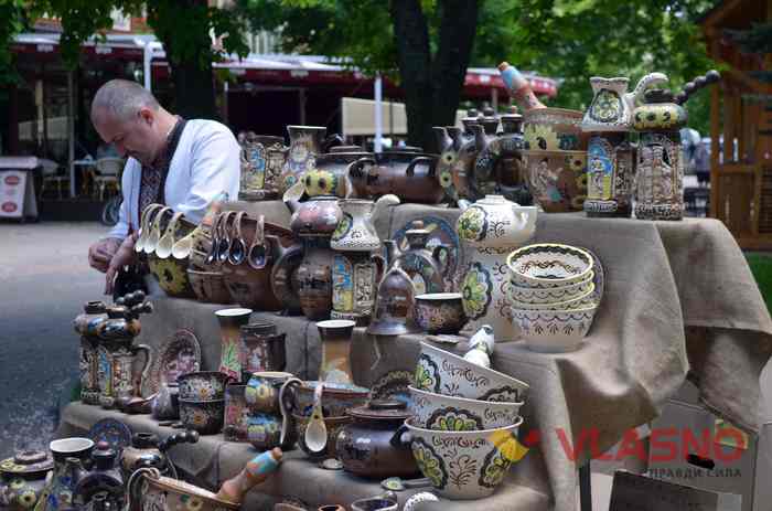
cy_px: 256
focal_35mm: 69
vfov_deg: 19.6
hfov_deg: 29.3
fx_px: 1476
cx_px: 386
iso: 200
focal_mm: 46
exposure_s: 1/125
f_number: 5.3
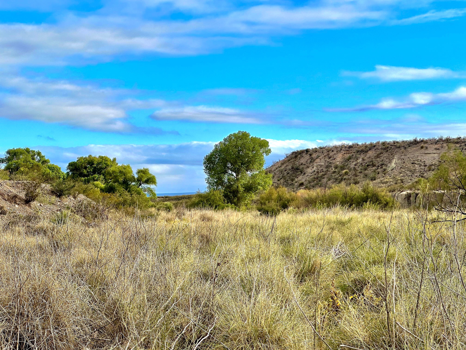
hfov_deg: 25.3
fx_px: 1037
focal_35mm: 77
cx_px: 233
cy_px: 175
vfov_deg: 19.1
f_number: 2.8
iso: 32
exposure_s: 1/803
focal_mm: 9
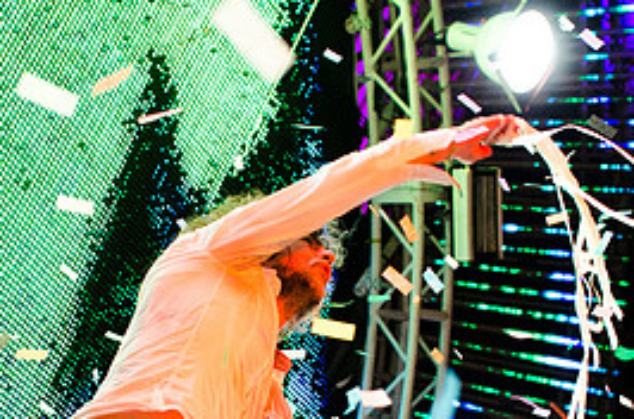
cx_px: 286
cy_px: 388
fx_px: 1722
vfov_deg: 13.7
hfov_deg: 20.9
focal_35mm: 98
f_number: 3.5
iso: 1600
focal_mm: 30
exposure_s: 1/640
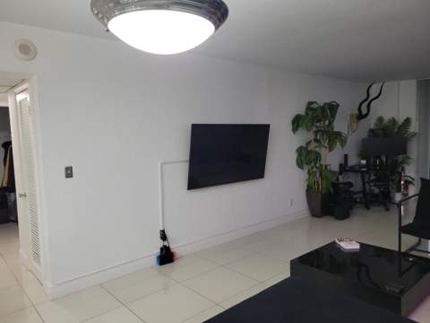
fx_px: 323
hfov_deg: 67.3
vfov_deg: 53.1
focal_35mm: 26
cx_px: 215
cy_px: 162
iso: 160
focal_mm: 5.4
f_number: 1.8
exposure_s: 1/60
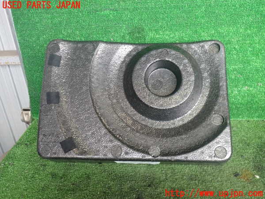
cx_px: 132
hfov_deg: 60.0
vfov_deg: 46.8
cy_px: 100
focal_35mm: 30
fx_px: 230
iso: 200
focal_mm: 5.4
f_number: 2.3
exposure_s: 1/80
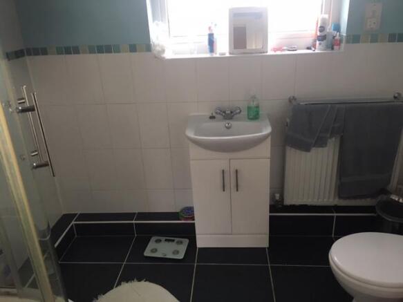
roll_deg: +2.9
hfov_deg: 61.7
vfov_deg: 48.2
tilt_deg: -21.2
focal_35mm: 29
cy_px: 151
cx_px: 202
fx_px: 338
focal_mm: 4.15
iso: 80
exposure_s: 1/33
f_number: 2.2
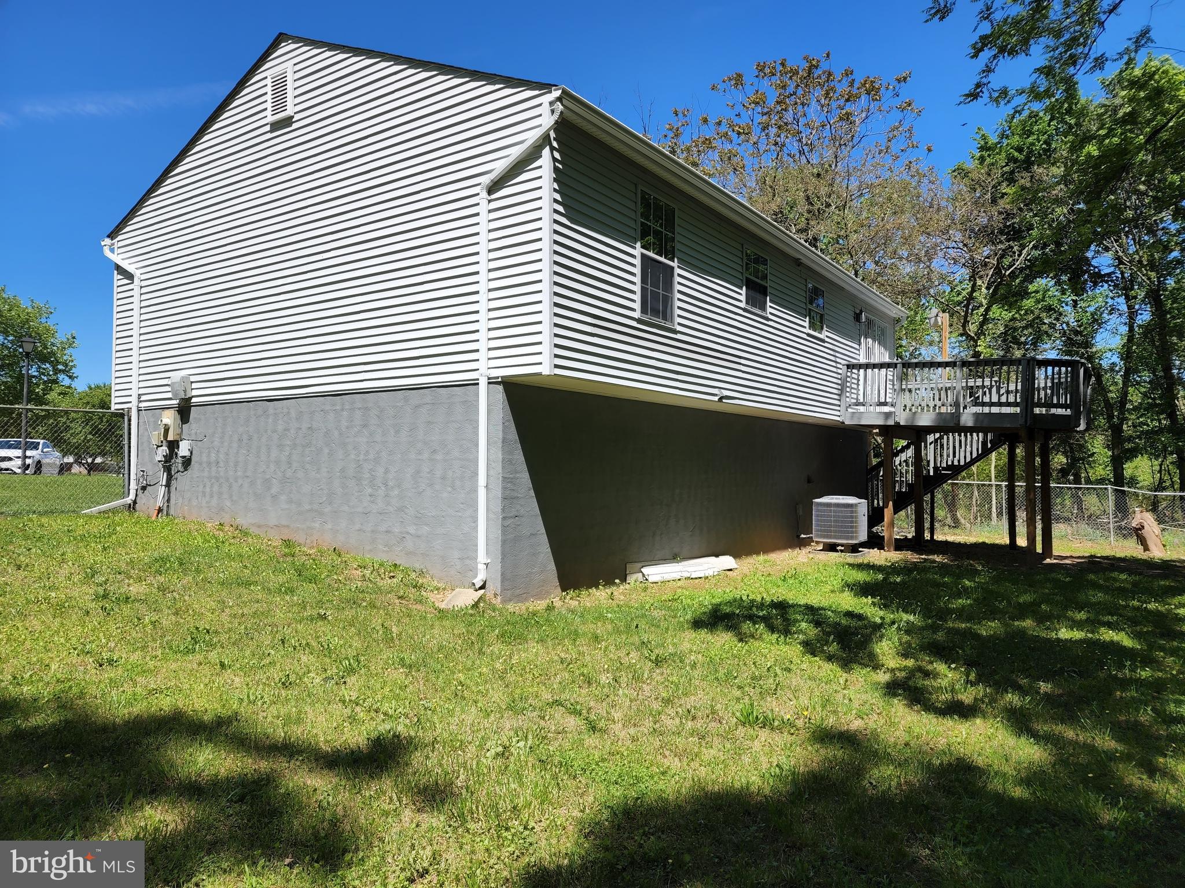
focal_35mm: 23
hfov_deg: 73.9
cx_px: 592
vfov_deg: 58.9
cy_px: 444
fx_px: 787
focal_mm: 6.4
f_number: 1.8
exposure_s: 1/834
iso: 12
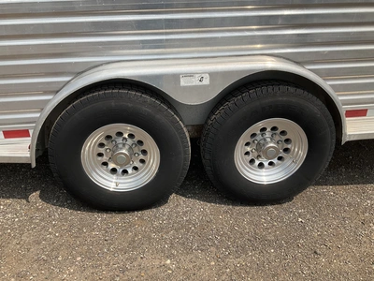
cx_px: 187
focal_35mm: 29
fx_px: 313
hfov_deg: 61.7
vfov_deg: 48.2
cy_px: 140
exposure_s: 1/1984
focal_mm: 3
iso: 25
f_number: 1.8
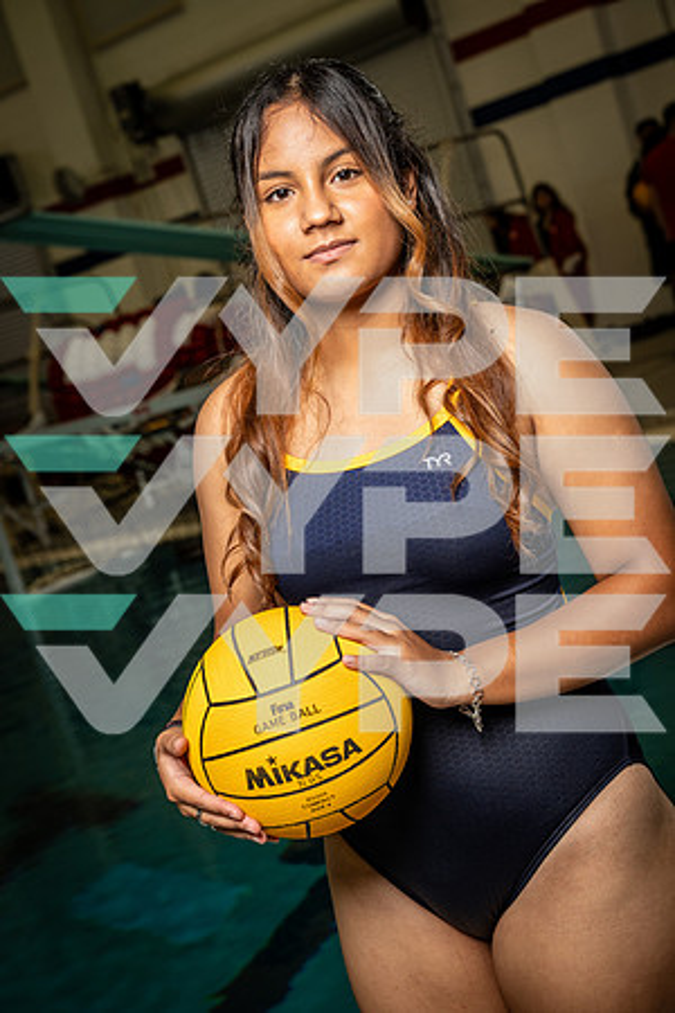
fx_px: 1547
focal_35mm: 55
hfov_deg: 24.6
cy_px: 506
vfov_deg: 36.2
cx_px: 338
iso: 640
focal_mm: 55
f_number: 5.6
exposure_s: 1/250
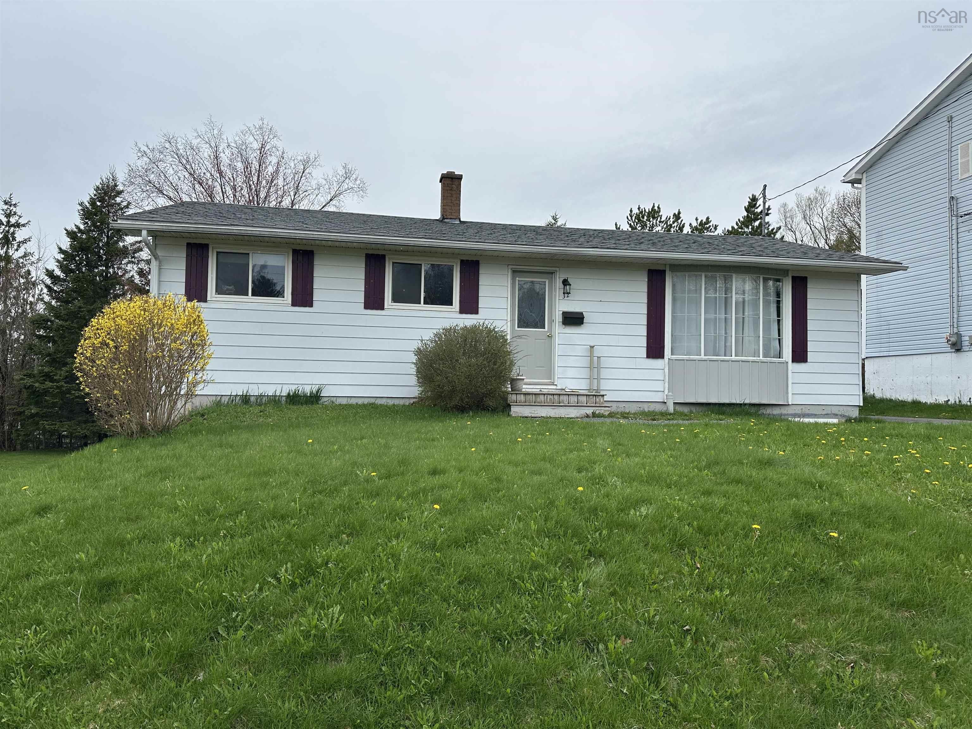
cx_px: 486
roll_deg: -1.1
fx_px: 674
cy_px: 364
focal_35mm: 24
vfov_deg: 56.8
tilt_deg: +0.5
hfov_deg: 71.6
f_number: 1.78
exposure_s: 1/2070
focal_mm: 6.86
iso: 80
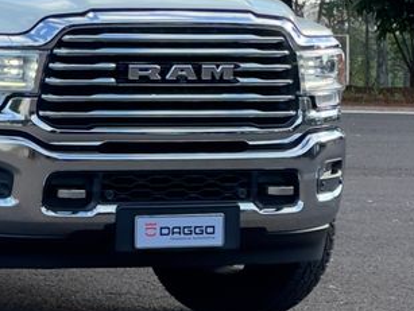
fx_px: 2431
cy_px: -26
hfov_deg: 9.6
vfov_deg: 7.3
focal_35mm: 203
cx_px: -59
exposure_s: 1/184
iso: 25
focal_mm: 9
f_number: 2.8
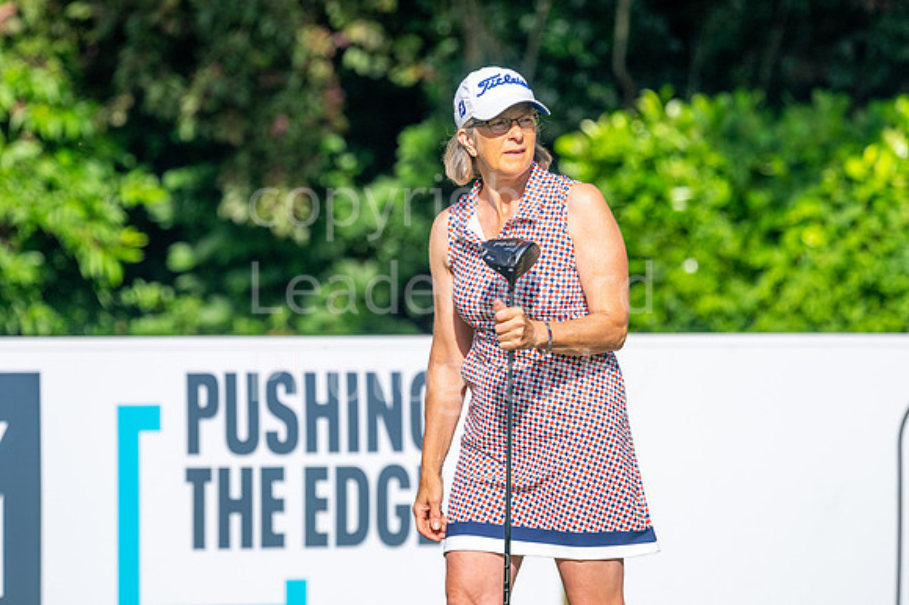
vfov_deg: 3.1
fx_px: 11356
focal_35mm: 450
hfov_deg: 4.6
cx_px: 454
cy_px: 302
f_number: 5
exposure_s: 1/2000
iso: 200
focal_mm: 300
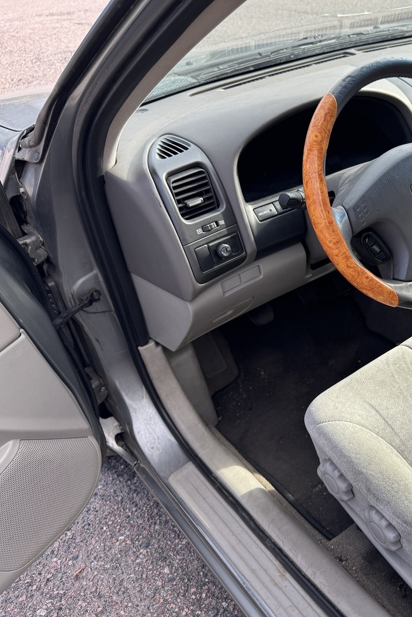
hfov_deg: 35.0
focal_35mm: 34
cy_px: 305
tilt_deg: -33.6
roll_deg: +1.8
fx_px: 583
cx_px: 418
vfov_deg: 55.8
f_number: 1.78
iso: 80
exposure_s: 1/506
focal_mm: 6.76
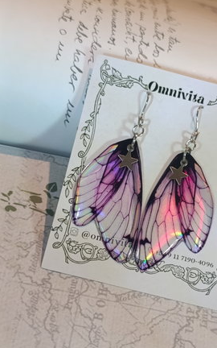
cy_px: 197
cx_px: 146
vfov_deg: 62.7
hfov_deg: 41.3
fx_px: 284
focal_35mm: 30
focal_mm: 6.14
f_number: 1.6
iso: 800
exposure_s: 1/50
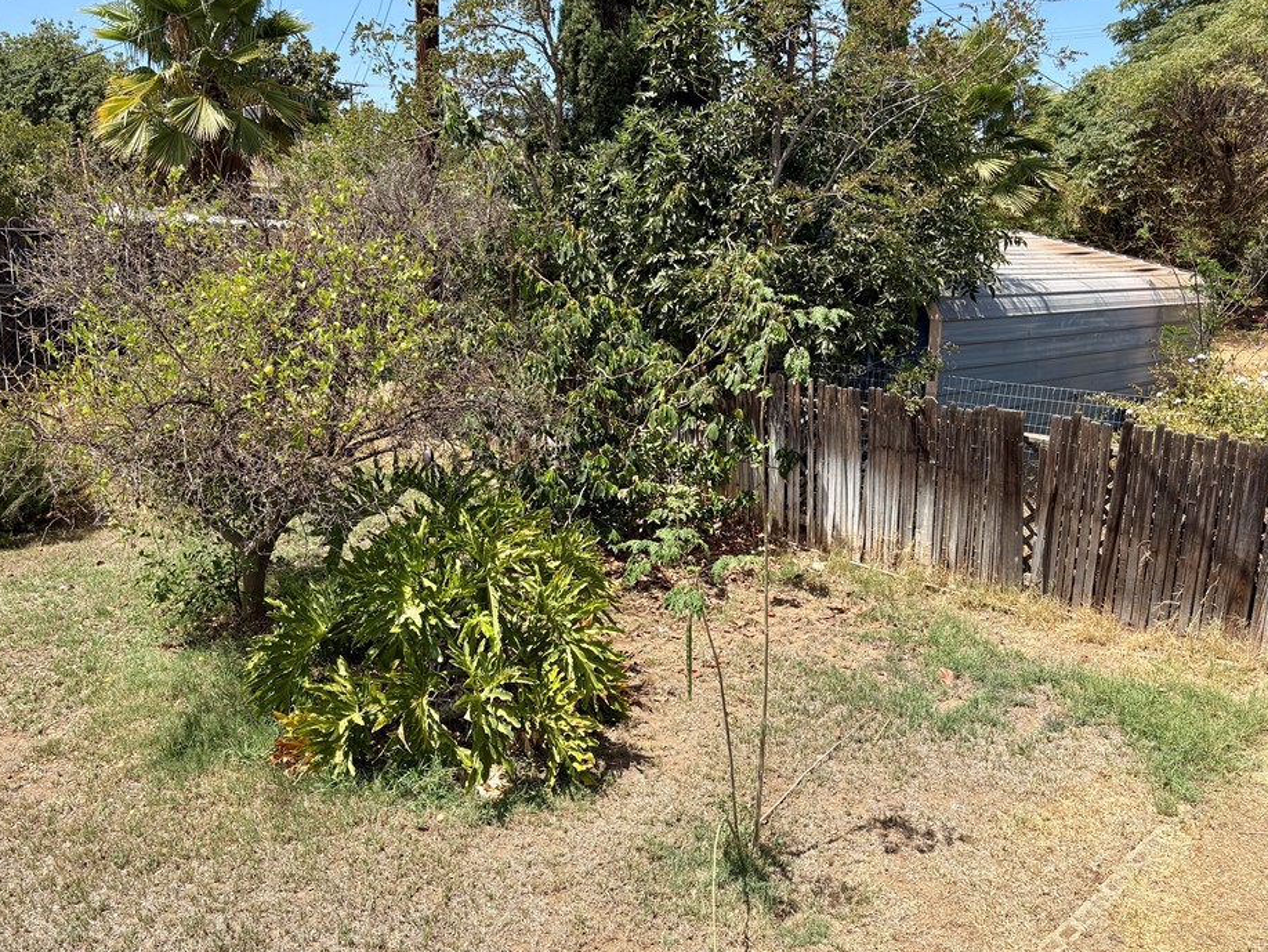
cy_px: 456
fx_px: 1063
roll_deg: -1.1
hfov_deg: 61.5
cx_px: 569
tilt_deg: -12.5
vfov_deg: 48.2
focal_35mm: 29
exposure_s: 1/1953
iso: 50
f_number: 1.6
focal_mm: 5.96
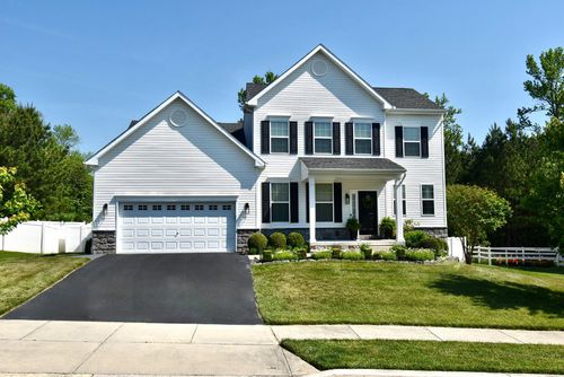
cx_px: 282
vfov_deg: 43.7
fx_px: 470
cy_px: 188
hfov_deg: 61.9
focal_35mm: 30
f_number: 9
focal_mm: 20
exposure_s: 1/320
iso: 100
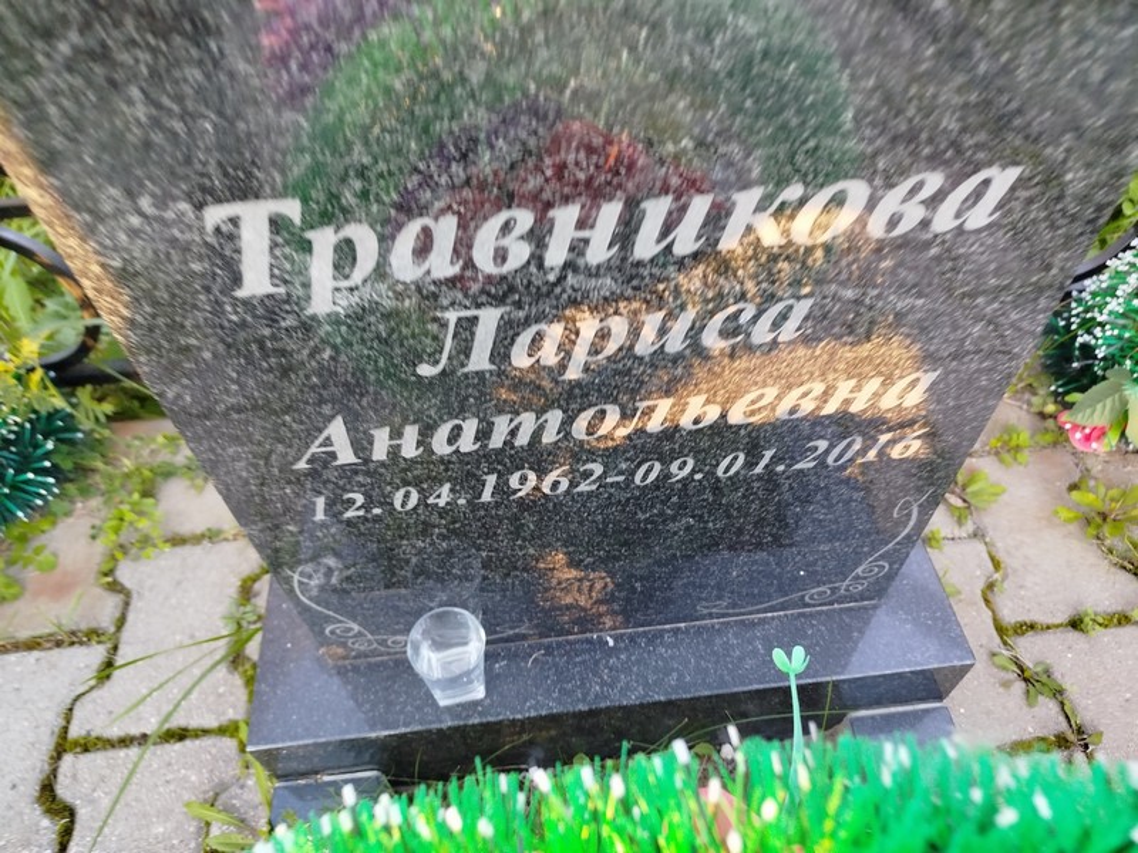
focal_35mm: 24
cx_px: 569
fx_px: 789
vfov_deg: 56.8
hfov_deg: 71.6
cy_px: 426
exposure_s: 1/50
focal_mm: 5.31
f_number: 1.7
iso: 125
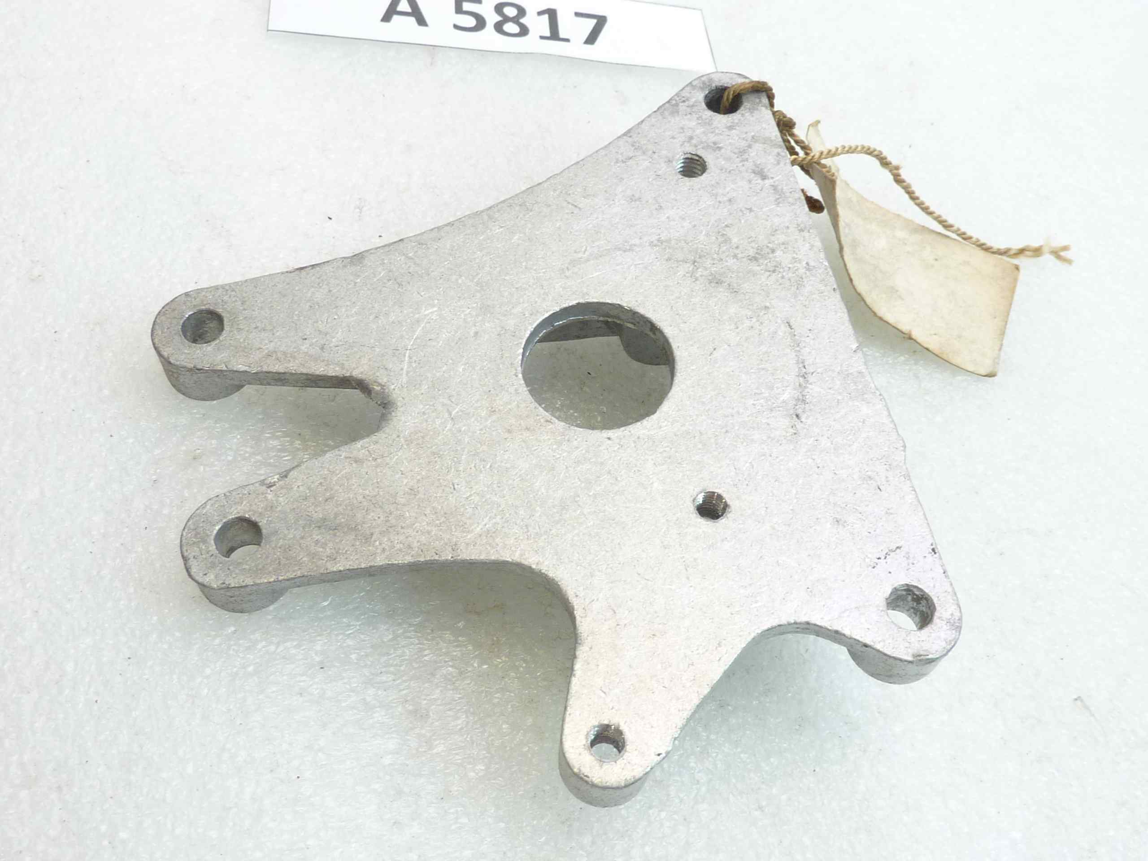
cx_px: 574
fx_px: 1260
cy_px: 430
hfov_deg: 49.0
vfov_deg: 37.7
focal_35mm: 38
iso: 80
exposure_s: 1/15
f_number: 3.3
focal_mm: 4.4
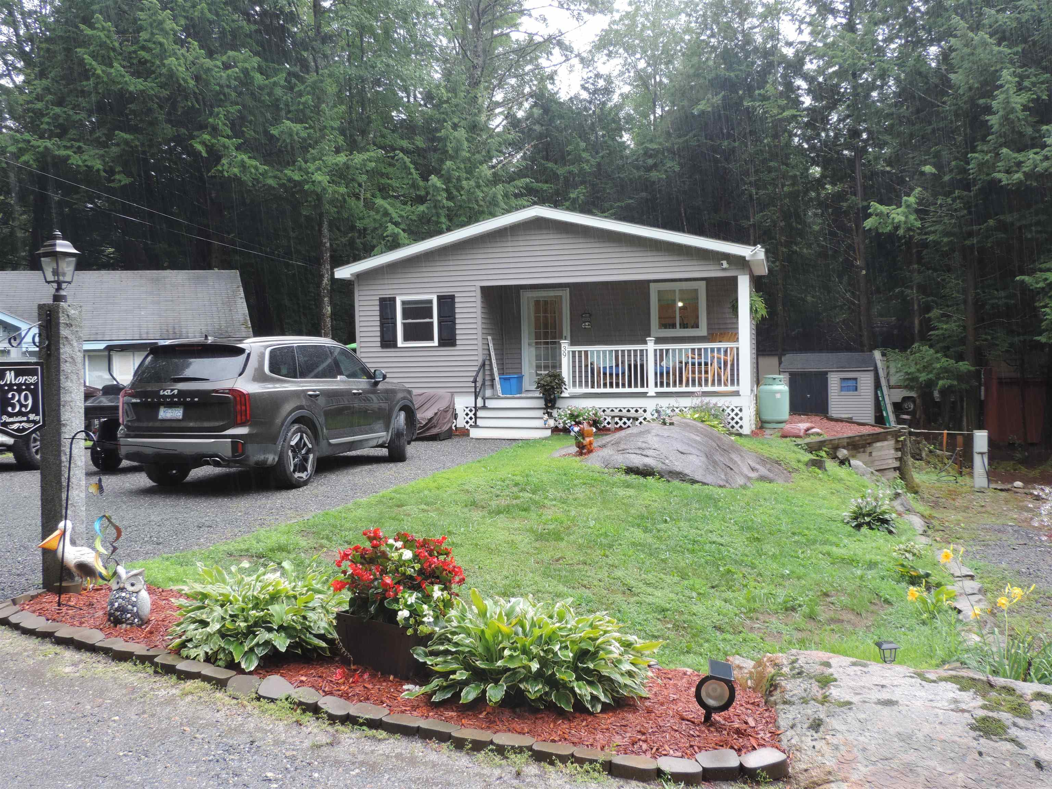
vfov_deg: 42.9
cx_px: 526
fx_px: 1003
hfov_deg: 55.4
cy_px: 394
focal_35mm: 33
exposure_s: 1/50
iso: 80
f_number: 3.2
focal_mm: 5.8
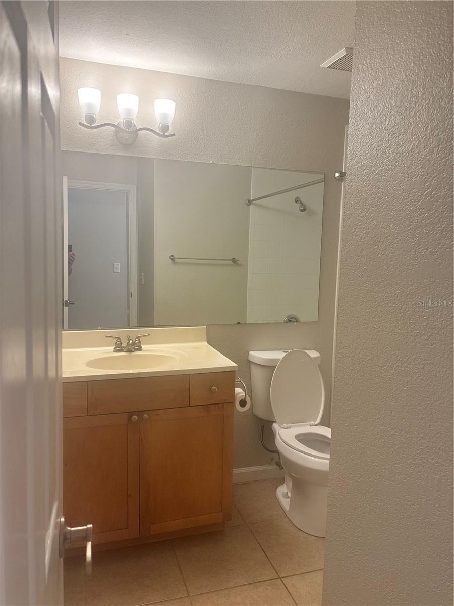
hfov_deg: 53.1
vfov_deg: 67.3
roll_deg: -2.0
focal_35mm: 26
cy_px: 303
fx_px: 455
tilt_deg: -7.2
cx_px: 227
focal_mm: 5.96
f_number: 1.6
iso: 125
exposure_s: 1/120
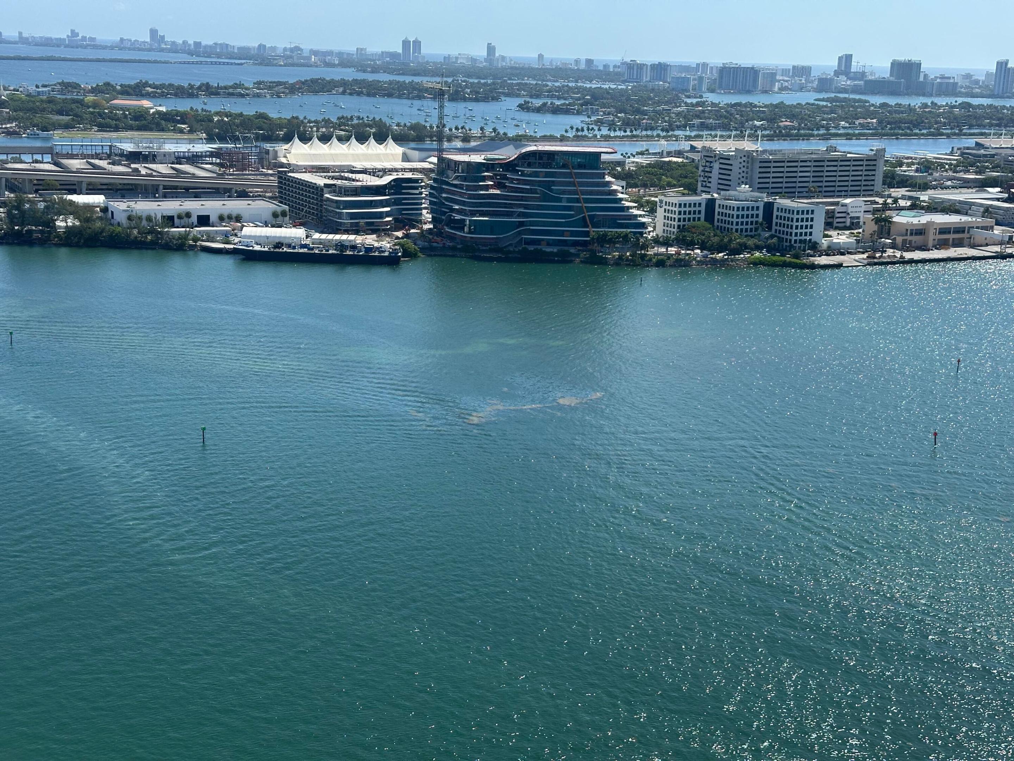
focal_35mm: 48
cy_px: 380
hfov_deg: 39.7
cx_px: 507
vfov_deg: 30.3
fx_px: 1406
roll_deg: -2.1
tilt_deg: -13.8
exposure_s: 1/3731
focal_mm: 6.86
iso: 64
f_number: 1.78
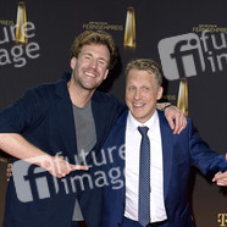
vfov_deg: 15.1
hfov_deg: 15.4
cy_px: 234
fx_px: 838
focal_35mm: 113
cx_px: 110
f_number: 6.3
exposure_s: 1/250
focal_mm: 62
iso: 800
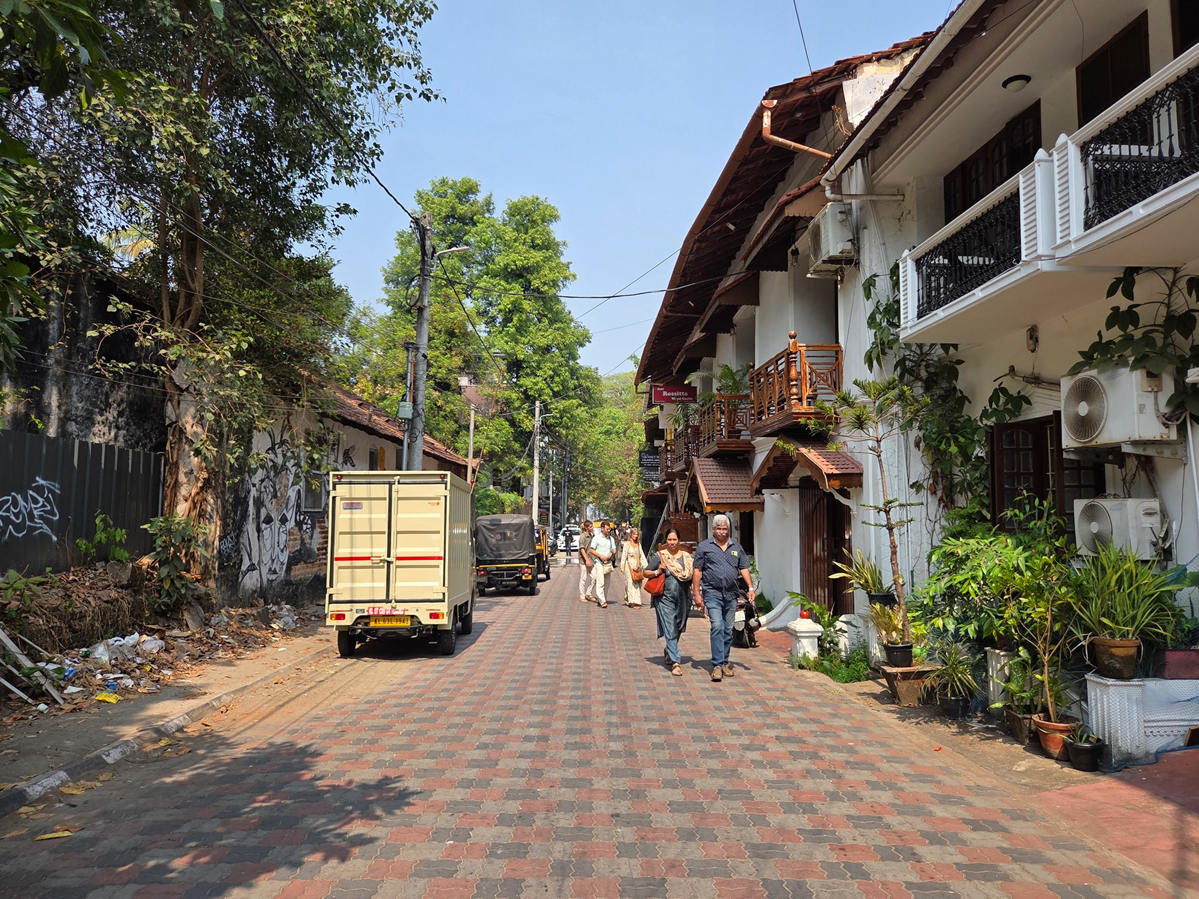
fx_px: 797
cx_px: 600
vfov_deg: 58.9
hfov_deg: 73.9
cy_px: 450
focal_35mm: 23
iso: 80
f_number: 1.8
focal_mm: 5.4
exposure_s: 1/3018
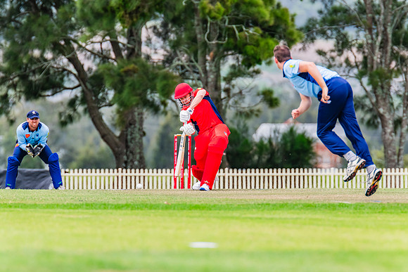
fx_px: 6925
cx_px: 204
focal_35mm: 611
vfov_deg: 2.3
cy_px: 136
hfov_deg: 3.4
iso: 800
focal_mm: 600
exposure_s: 1/1250
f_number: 9
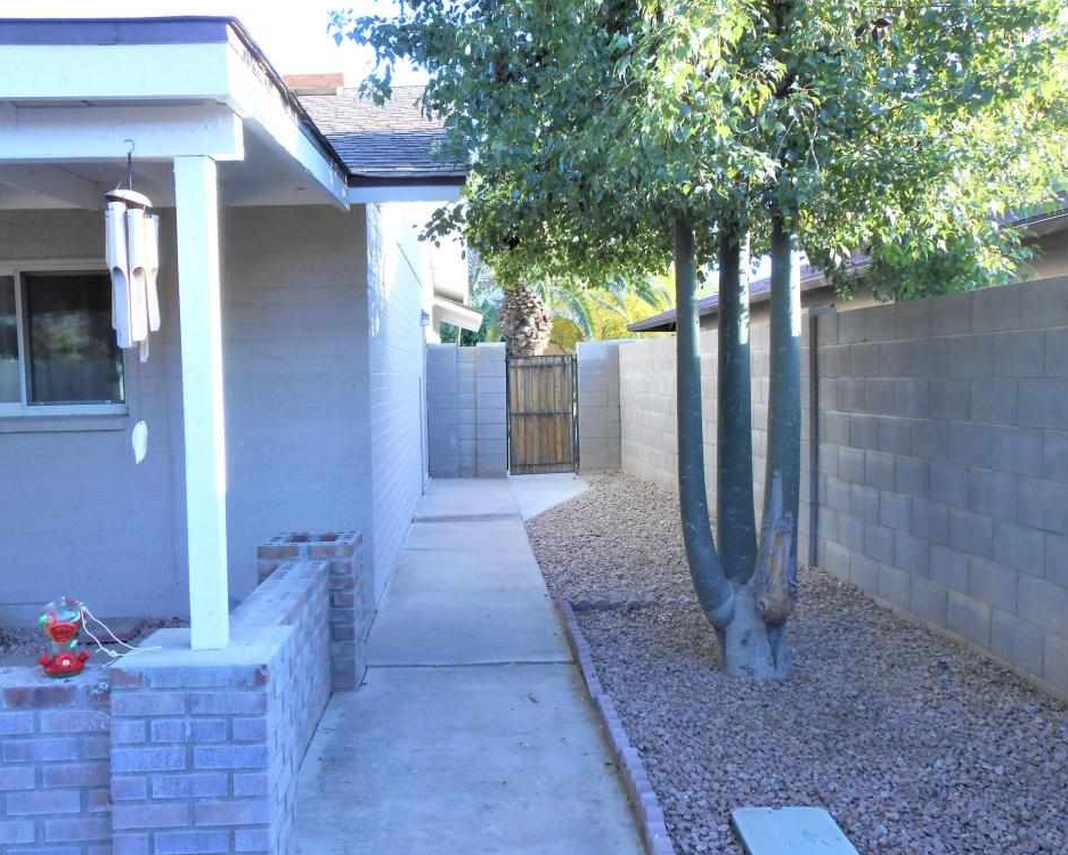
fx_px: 1012
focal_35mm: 32
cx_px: 490
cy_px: 428
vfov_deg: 45.8
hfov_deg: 55.6
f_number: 3.8
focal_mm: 5.3
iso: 80
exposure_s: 1/60
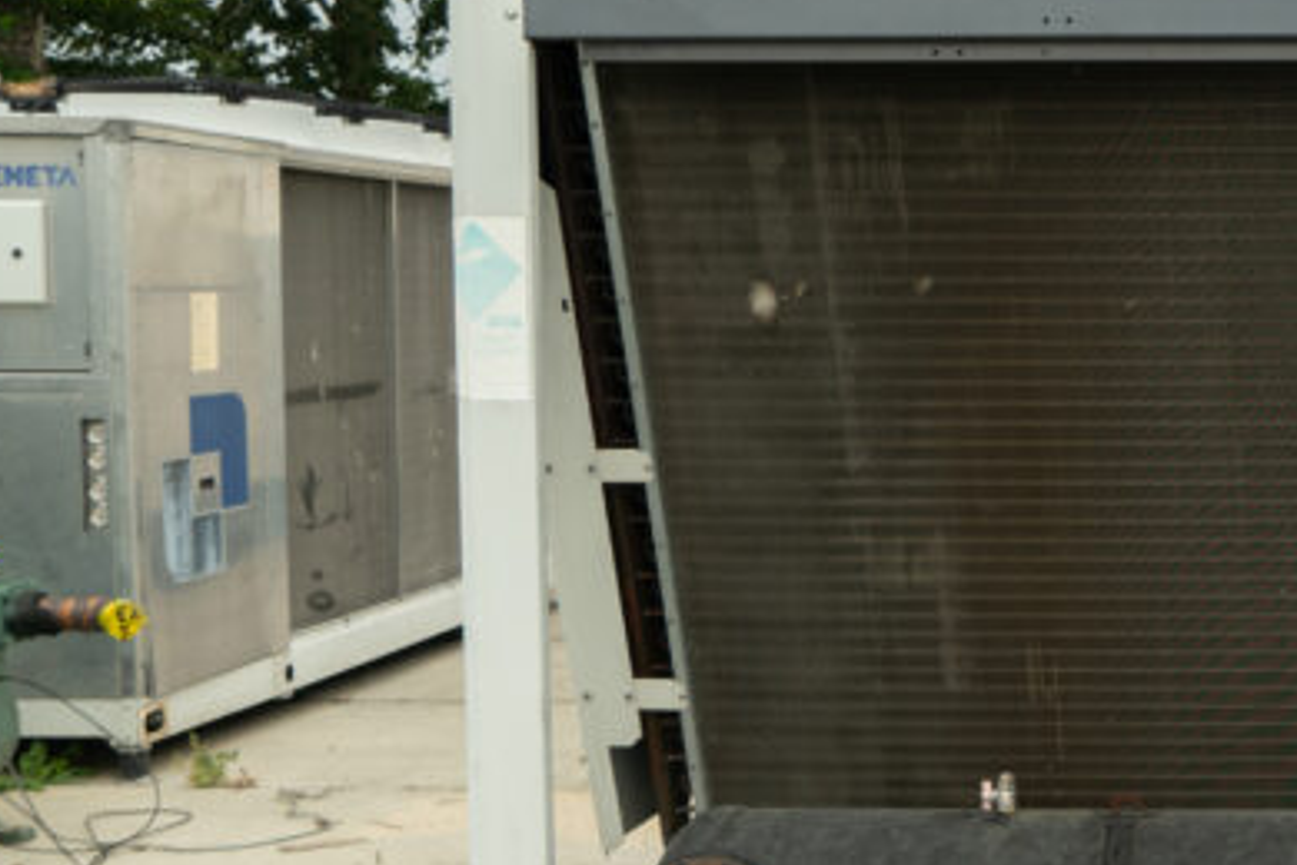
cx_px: 1467
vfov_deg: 21.6
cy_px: 474
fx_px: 2270
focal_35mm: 63
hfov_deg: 28.6
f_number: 6.3
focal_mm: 24
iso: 160
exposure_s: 1/200
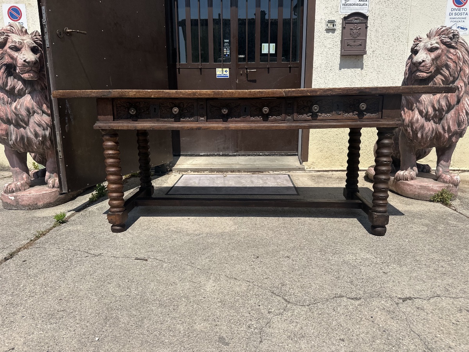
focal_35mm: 24
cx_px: 234
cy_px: 176
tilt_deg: -12.1
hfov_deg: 71.6
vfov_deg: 56.8
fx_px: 325
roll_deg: +0.2
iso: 80
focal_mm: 6.86
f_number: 1.78
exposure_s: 1/7576
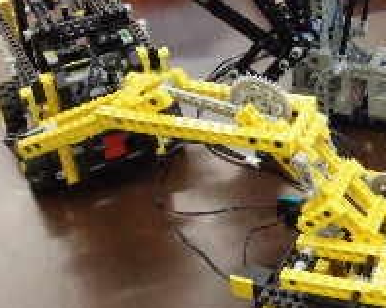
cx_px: 363
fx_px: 947
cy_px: 135
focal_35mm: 83
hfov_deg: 22.4
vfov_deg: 18.5
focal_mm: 5.1
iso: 1000
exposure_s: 1/50
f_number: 4.5
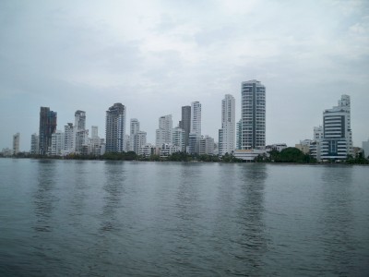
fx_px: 373
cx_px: 184
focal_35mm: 35
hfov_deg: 52.6
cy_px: 138
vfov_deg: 40.7
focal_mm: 6.3
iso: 64
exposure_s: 1/500
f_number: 3.1
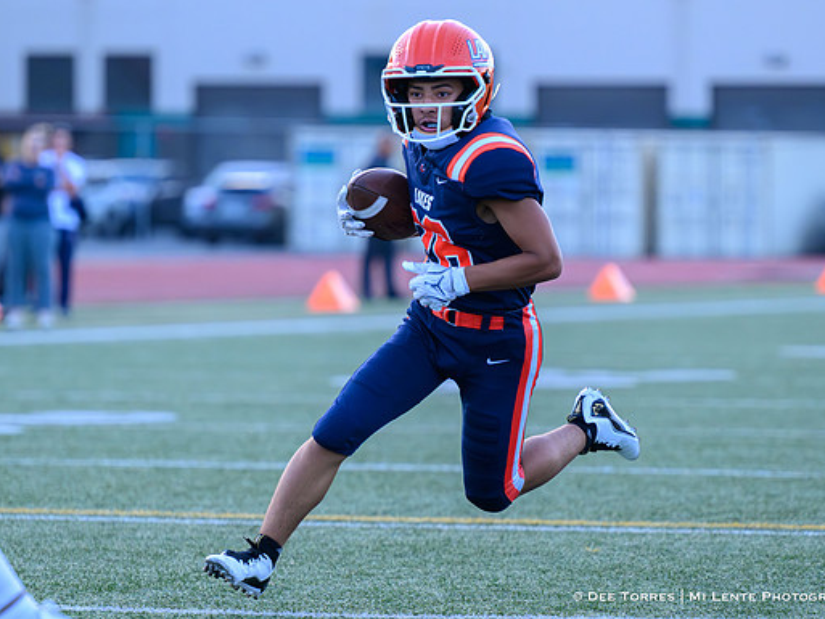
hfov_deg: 6.6
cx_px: 470
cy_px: 378
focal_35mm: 299
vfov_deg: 5.0
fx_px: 7128
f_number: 4
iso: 3200
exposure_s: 1/1600
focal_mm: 220
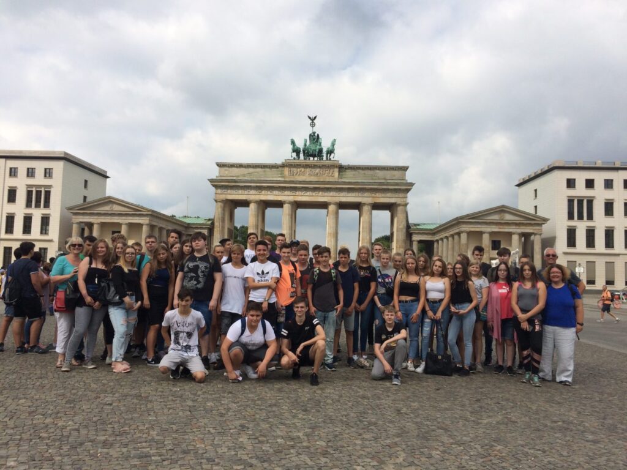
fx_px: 525
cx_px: 314
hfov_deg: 61.7
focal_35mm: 29
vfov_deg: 48.2
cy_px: 235
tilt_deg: +3.6
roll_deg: -0.6
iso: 32
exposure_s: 1/2283
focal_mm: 4.15
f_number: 2.2
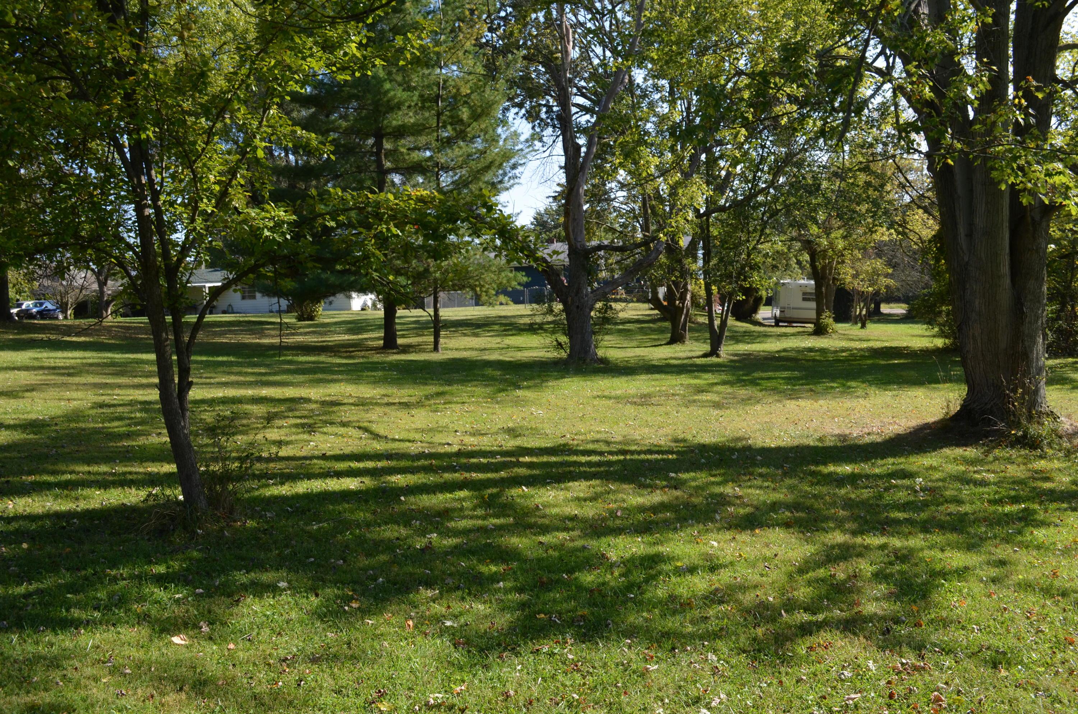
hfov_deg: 57.3
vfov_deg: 39.8
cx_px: 539
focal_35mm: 33
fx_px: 986
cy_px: 357
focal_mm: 22
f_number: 8
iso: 200
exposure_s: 1/250
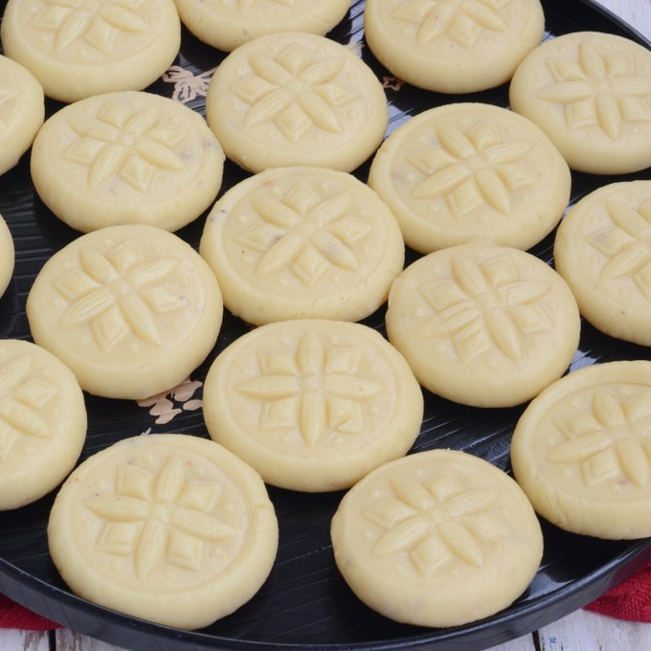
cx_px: 280
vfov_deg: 18.1
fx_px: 2043
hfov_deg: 18.1
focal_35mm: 96
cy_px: 326
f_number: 16
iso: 400
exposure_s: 1/40
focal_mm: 50
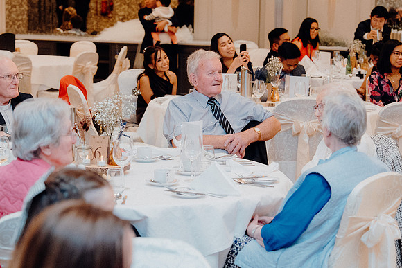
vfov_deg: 13.0
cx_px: 201
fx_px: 1173
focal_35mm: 105
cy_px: 134
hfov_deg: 19.5
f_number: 3.5
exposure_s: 1/160
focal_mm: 70
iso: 3200
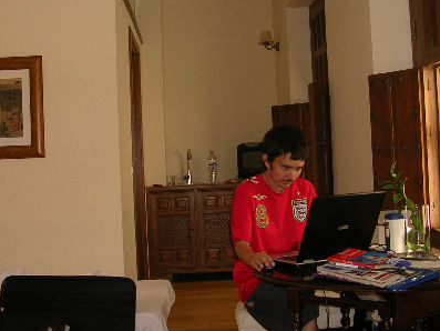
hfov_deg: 38.9
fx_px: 623
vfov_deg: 29.6
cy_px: 122
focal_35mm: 49
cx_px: 212
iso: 50
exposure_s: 1/60.1
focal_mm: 5.8
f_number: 2.8
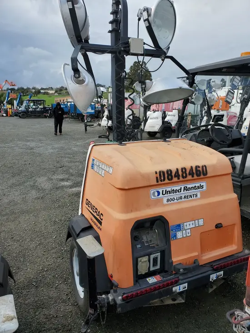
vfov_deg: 67.3
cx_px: 125
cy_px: 166
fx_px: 250
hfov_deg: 53.1
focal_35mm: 26
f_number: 2.4
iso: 50
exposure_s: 1/637
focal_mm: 4.3
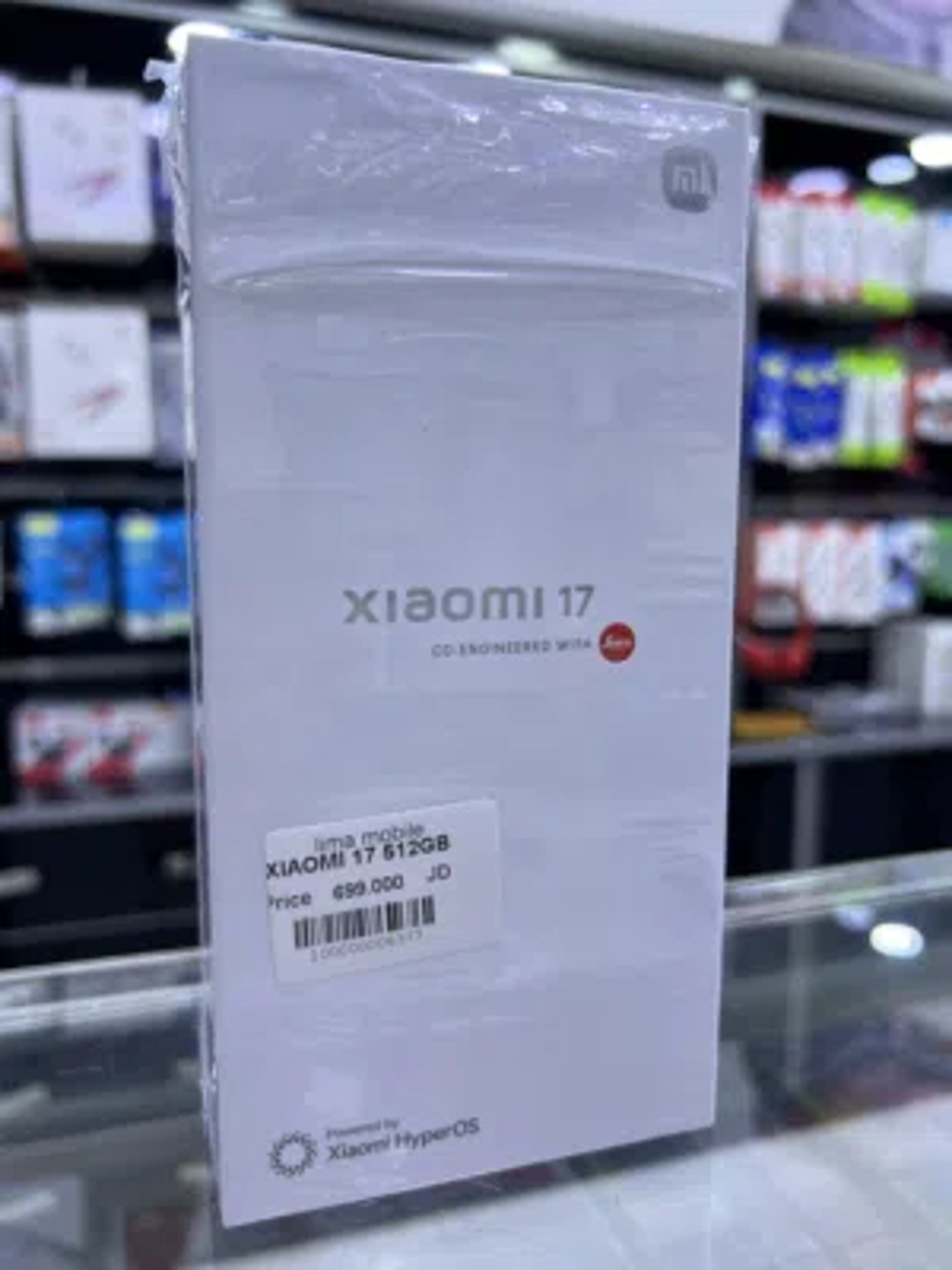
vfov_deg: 67.3
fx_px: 953
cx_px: 476
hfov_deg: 53.1
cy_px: 635
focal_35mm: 26
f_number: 1.5
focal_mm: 5.7
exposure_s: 1/102
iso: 32
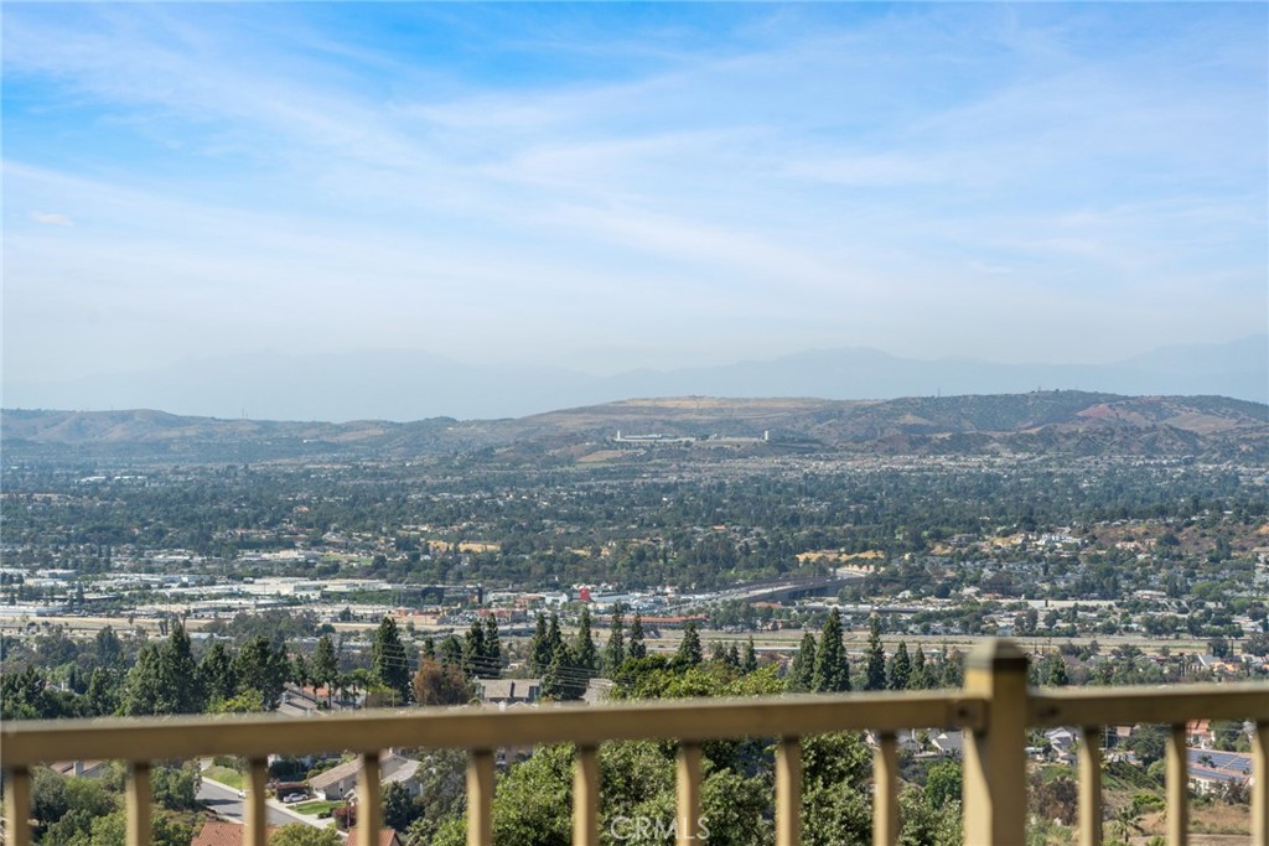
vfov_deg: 15.0
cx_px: 634
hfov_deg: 22.4
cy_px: 423
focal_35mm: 91
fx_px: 3208
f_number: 8
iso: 100
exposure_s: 1/500
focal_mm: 91
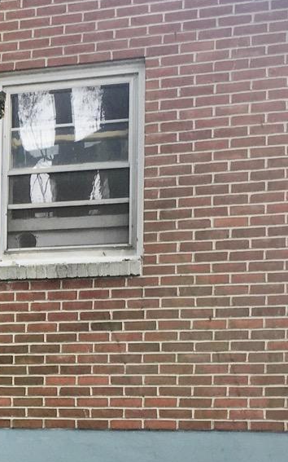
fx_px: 1395
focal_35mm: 111
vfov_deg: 18.5
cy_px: 394
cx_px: -206
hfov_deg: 11.1
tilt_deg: +3.8
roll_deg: -1.0
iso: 25
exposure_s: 1/60
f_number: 2.2
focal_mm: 4.15
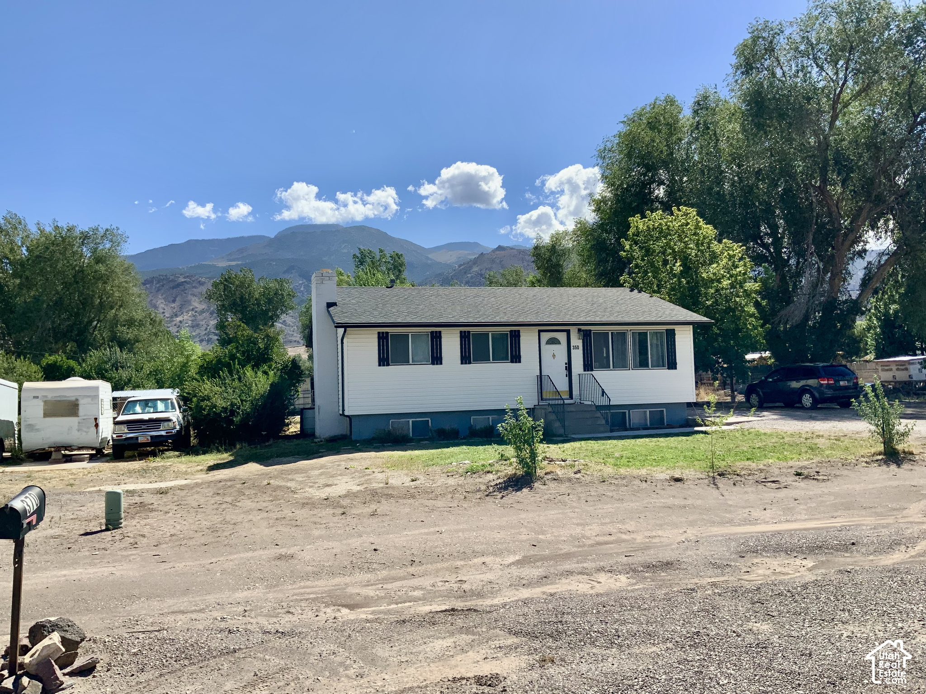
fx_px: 776
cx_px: 463
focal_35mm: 29
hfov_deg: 61.7
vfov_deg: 48.2
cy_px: 347
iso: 16
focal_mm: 3
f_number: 1.8
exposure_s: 1/2141
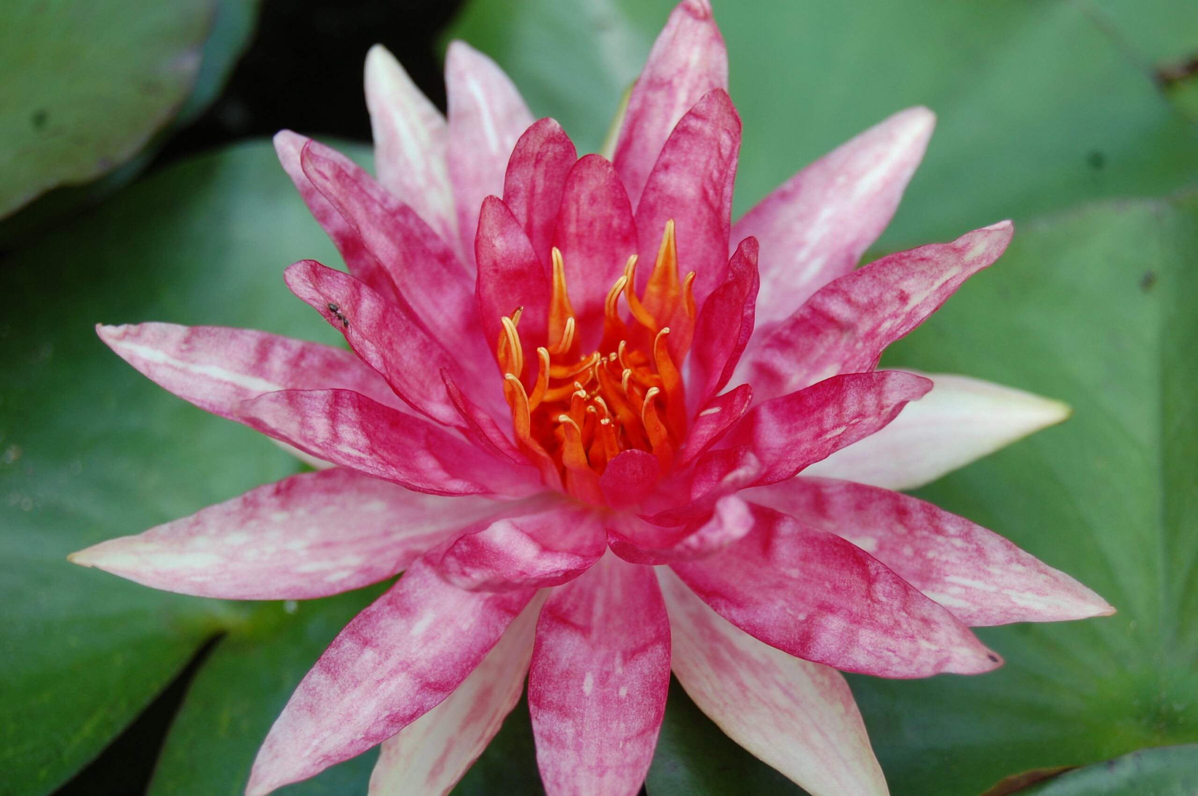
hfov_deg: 27.0
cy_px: 398
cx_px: 599
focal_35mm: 75
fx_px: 2494
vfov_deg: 18.1
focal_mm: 50
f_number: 6.3
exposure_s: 1/160
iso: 200
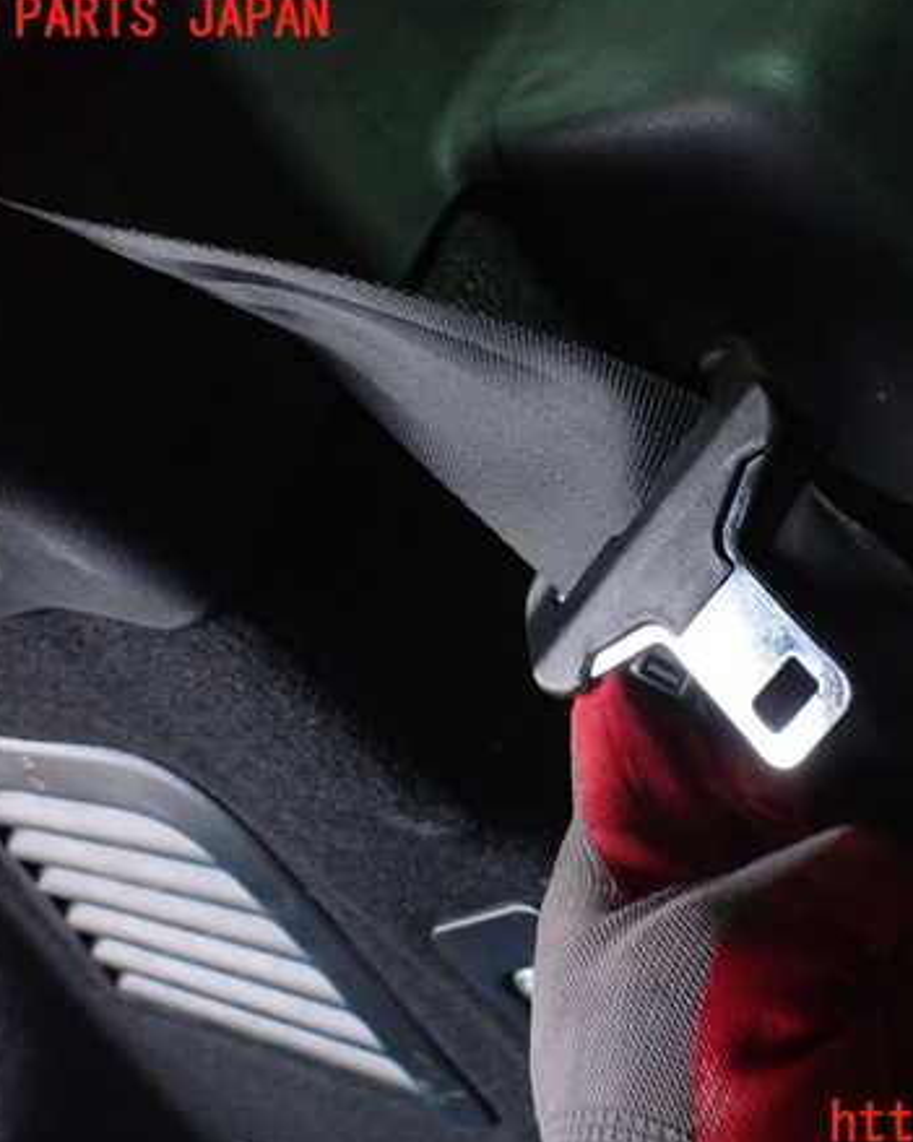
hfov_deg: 36.8
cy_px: 572
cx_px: 637
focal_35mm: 40
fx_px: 1352
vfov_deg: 45.8
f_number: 2.3
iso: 800
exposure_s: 1/40
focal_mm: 5.4
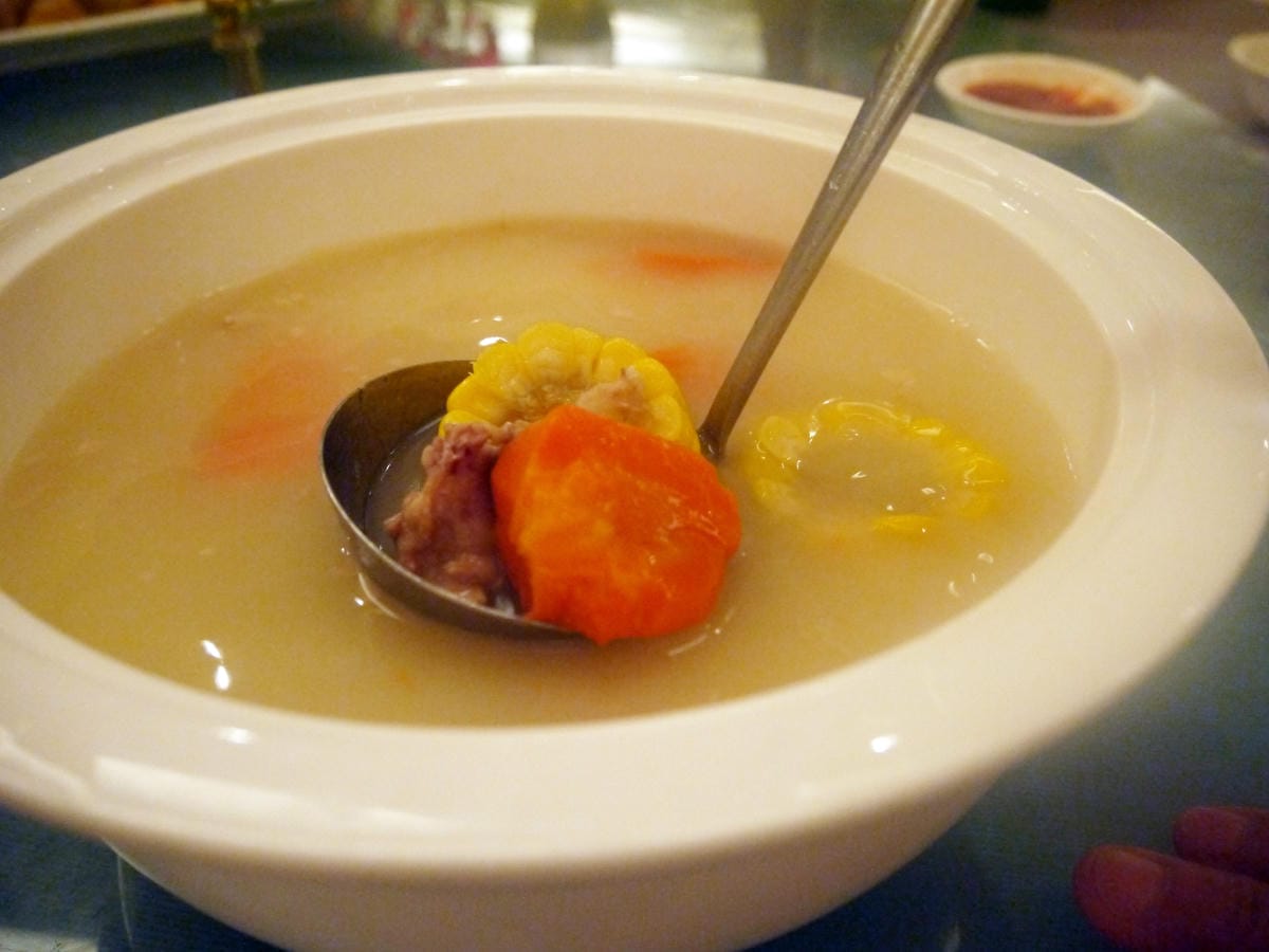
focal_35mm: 28
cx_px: 634
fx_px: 1026
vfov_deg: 49.7
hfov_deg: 63.4
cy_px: 476
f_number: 3.5
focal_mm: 14
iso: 1600
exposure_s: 1/125
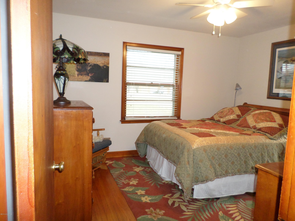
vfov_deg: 54.9
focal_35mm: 25
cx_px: 148
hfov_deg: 69.4
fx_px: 213
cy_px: 110
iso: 240
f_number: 2.5
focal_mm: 4.5
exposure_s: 1/30
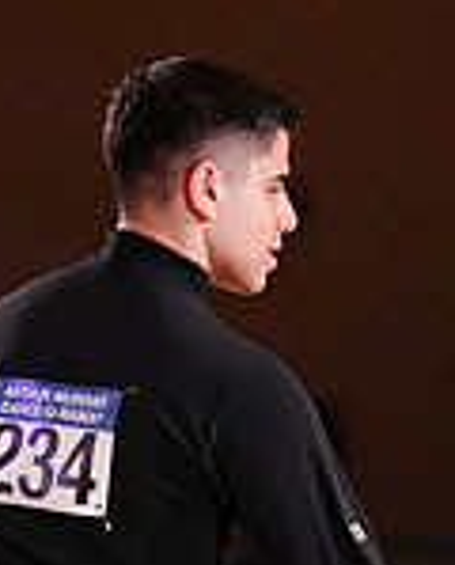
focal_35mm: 492
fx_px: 8248
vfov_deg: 3.9
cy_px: 906
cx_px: 464
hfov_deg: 3.2
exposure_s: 1/500
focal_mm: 135
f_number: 2.8
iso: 2000
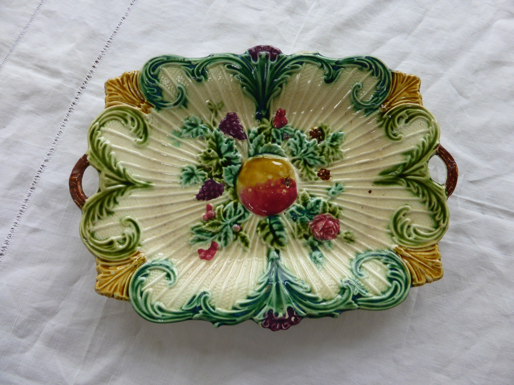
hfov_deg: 69.4
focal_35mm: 25
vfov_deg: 54.9
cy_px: 192
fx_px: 371
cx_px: 257
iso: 100
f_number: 3.3
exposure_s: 1/160
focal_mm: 4.3
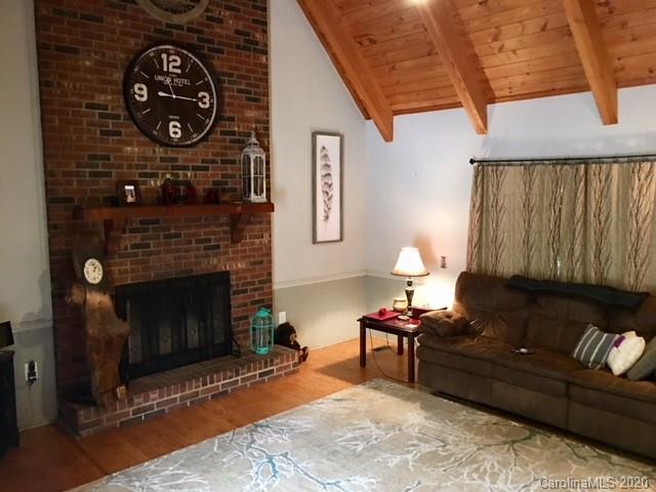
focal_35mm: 29
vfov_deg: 48.2
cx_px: 328
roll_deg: +0.2
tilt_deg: -5.2
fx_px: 550
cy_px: 246
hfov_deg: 61.7
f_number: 2.2
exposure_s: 1/4
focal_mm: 4.15
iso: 80
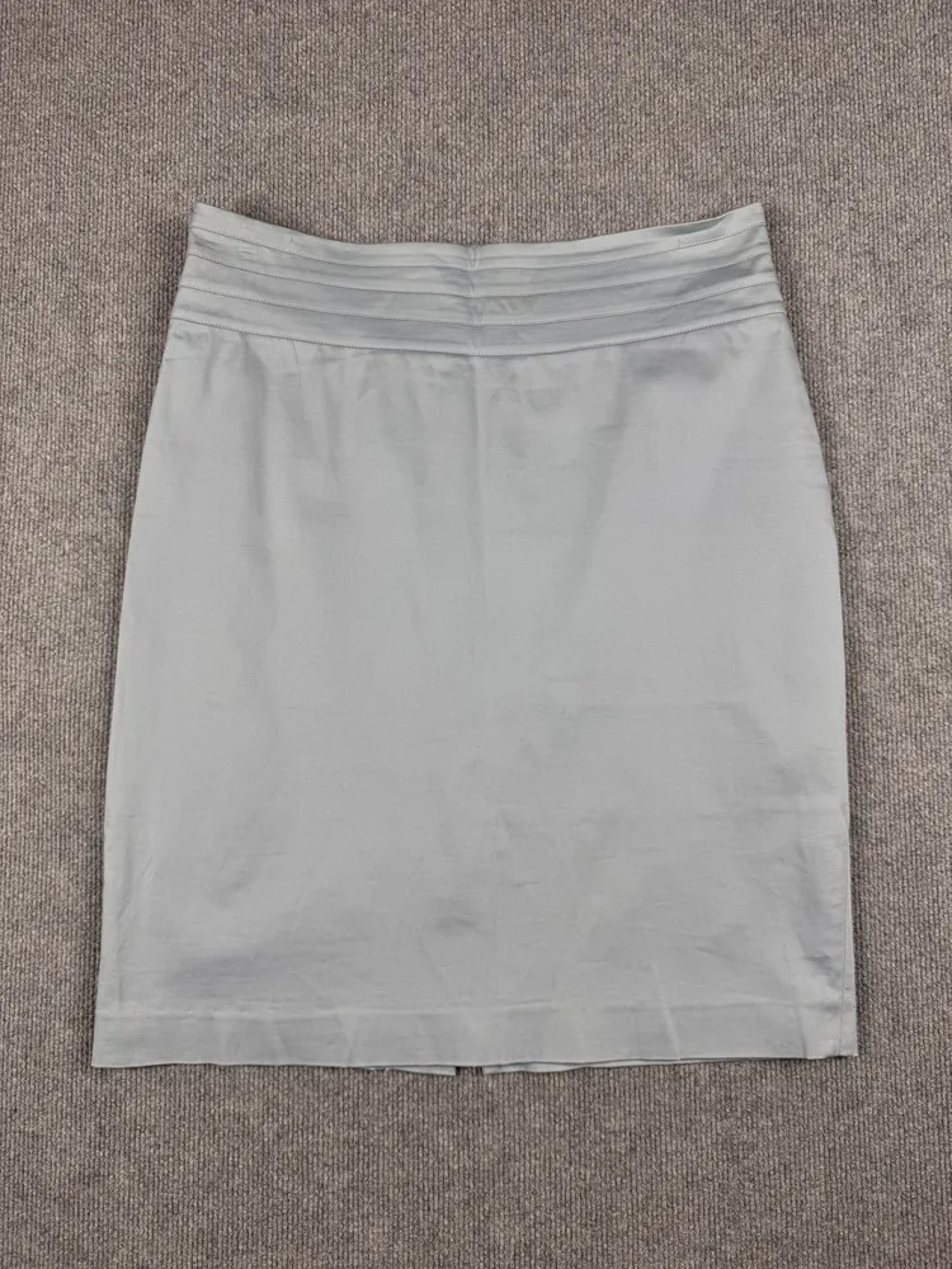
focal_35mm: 24
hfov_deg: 56.8
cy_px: 634
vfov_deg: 71.6
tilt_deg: -56.7
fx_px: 880
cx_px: 476
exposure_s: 1/802
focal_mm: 6.76
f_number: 1.78
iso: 80
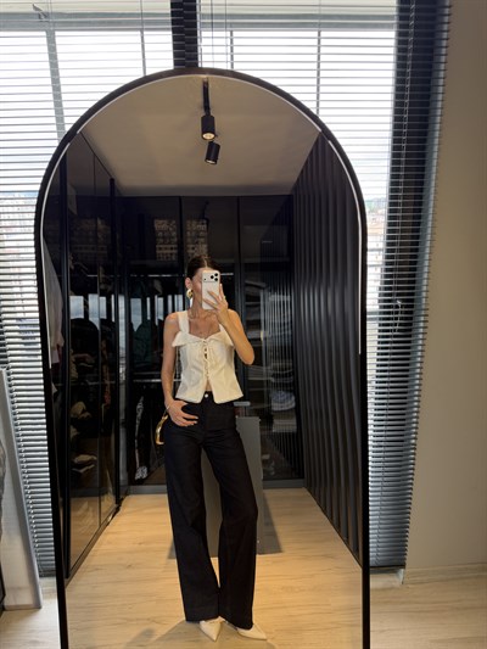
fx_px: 450
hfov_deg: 56.8
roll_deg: +0.4
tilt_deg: -15.1
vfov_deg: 71.6
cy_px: 324
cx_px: 244
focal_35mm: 24
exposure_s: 1/121
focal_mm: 6.76
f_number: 1.78
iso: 125
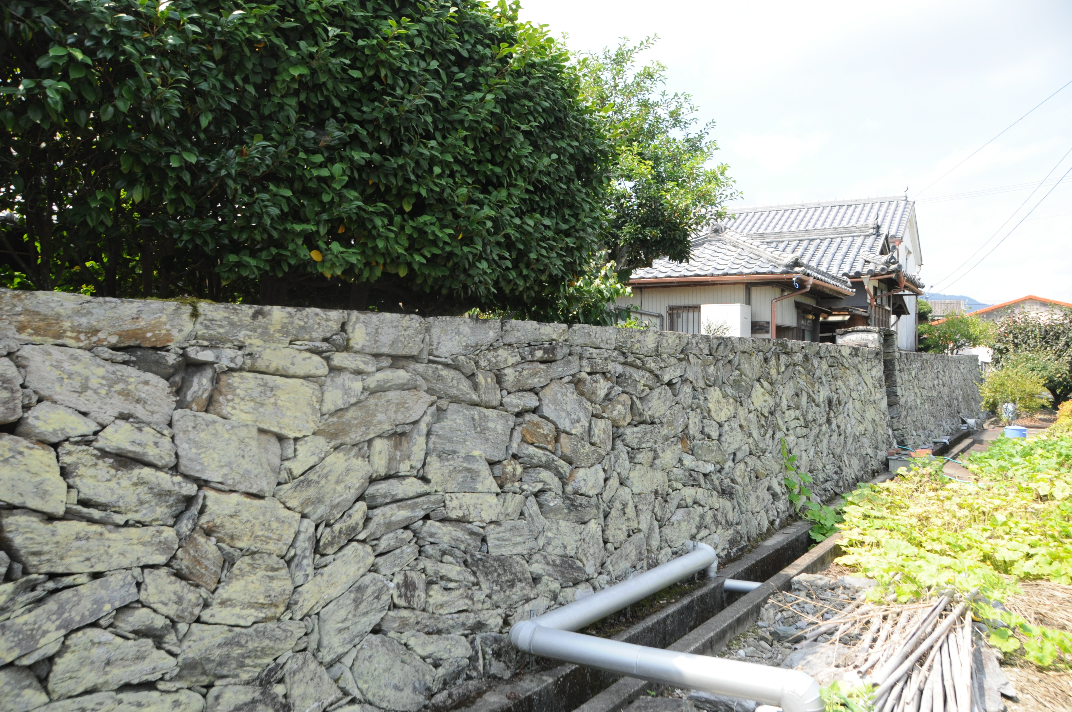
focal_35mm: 27
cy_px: 356
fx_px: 803
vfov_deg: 47.8
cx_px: 536
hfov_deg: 67.4
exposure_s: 1/1000
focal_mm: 18
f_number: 7.1
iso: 800
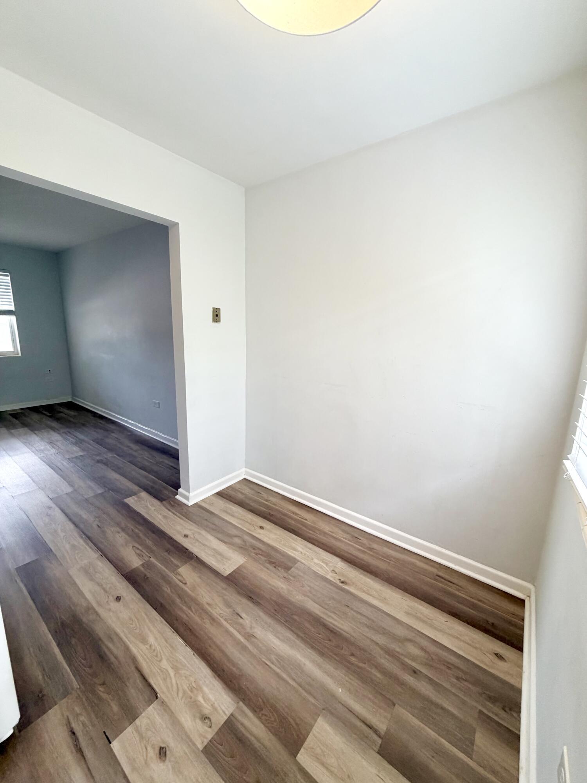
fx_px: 317
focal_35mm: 14
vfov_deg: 102.1
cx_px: 294
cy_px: 392
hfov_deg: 85.7
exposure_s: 1/120
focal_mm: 2.22
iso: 200
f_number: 2.2
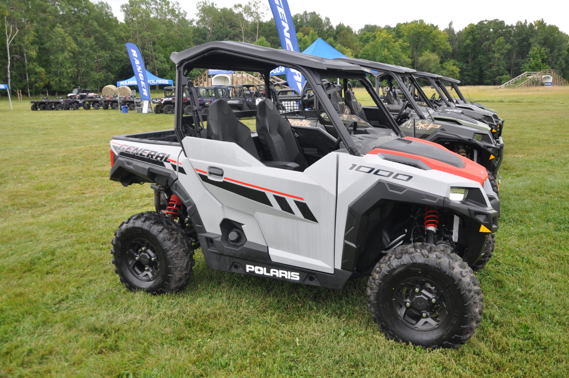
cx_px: 284
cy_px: 189
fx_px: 521
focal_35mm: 33
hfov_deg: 57.3
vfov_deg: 39.9
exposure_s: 1/125
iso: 400
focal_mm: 22
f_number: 5.6
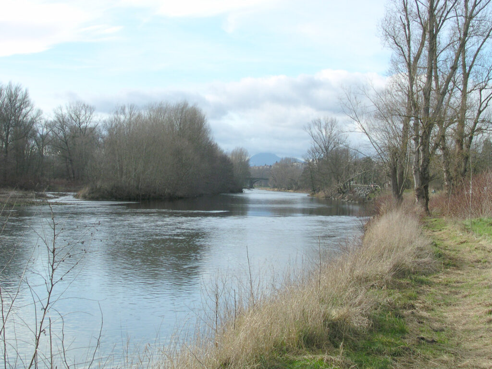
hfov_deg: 35.5
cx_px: 246
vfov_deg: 27.0
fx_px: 768
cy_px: 184
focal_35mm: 54
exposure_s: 1/182
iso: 100
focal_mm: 8.2
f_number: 5.4
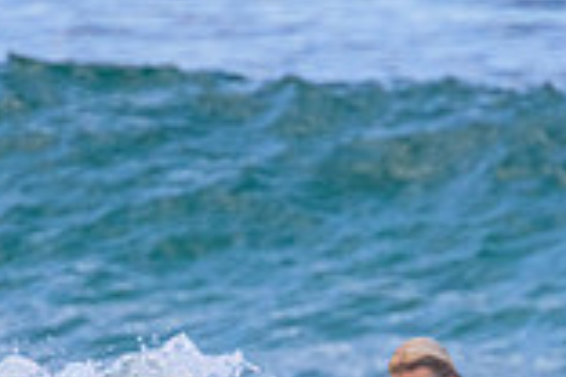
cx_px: 446
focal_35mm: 2967
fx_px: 46644
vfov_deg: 0.5
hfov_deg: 0.7
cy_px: 614
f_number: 11
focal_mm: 800
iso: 2500
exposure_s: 1/2000
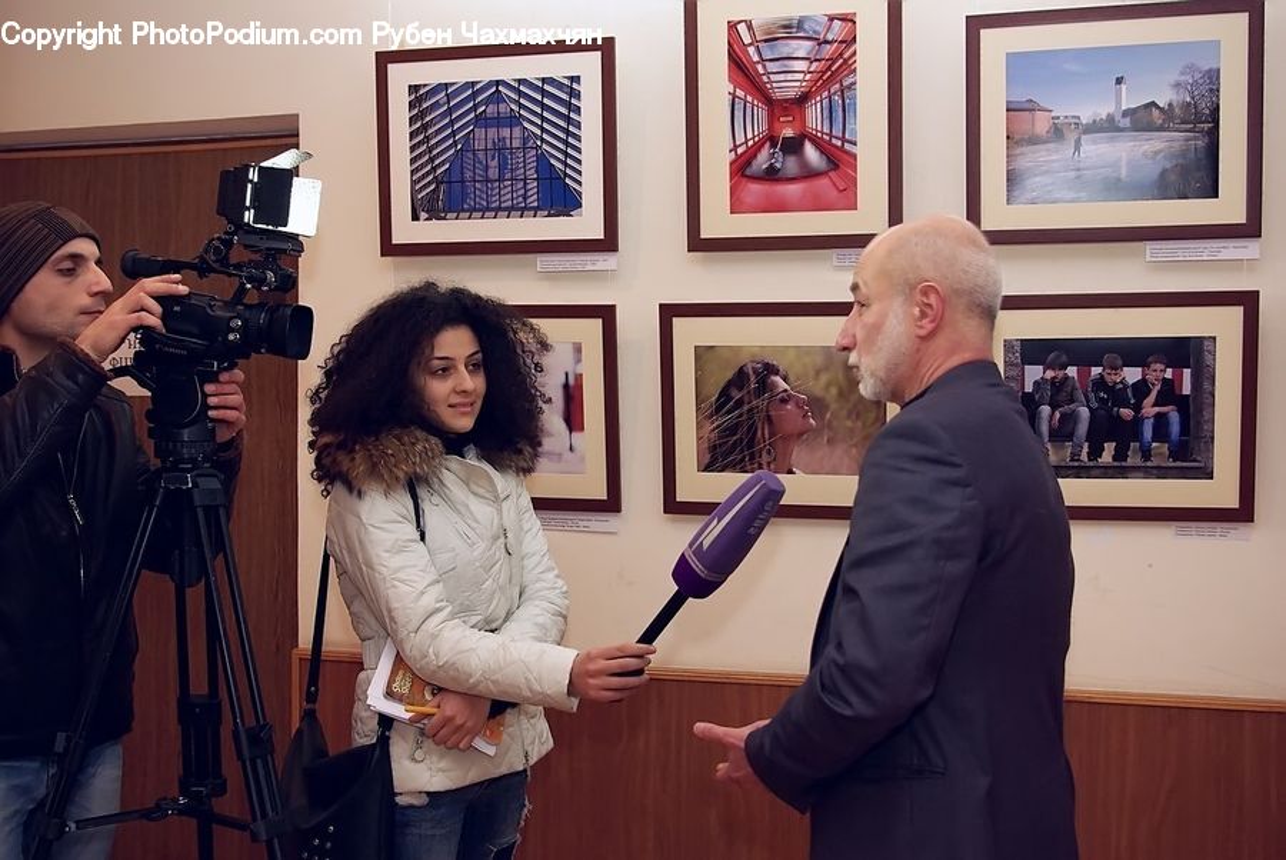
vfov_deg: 32.0
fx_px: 1502
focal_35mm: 42
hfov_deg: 46.4
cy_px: 430
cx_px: 643
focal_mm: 28
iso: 400
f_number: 5.6
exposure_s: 1/30
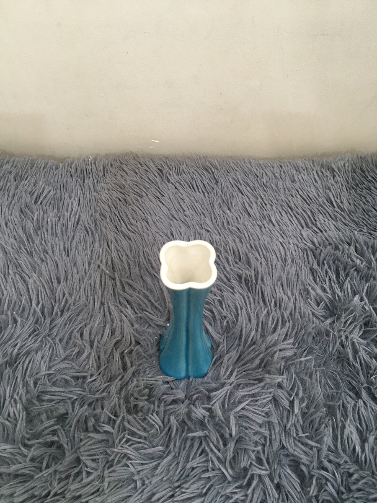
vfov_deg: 61.7
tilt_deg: -57.2
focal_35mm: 29
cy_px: 252
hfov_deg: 48.2
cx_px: 188
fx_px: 421
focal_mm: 4.15
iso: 125
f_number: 2.2
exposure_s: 1/33
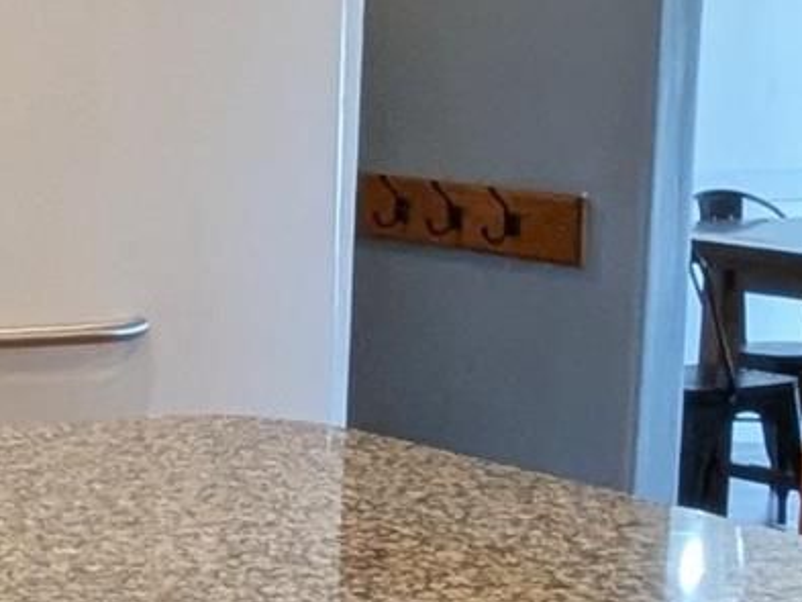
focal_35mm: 125
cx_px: 63
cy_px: 518
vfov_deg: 11.8
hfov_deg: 15.6
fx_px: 2897
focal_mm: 2.35
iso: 218
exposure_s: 1/120
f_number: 2.2
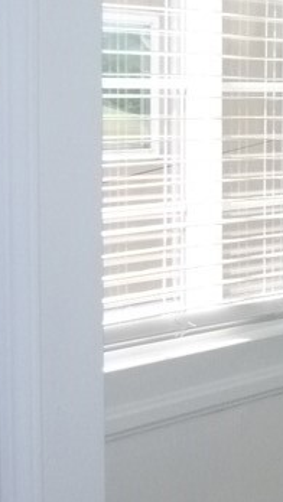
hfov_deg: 11.9
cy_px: 205
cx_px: 533
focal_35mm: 93
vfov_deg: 22.9
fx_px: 1239
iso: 400
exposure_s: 1/500
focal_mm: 5.2
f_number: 3.5
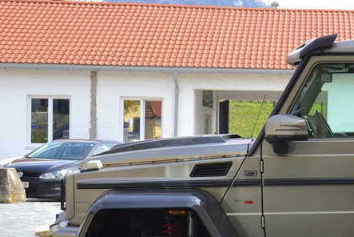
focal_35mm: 73
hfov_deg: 24.3
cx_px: 456
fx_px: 718
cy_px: 159
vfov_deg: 18.6
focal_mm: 18
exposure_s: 1/1000
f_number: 4.5
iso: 400
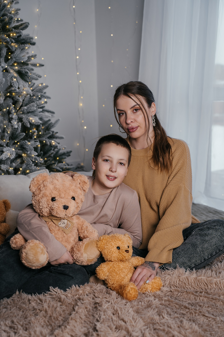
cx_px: 112
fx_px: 439
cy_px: 168
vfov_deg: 41.9
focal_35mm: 47
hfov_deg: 28.6
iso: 400
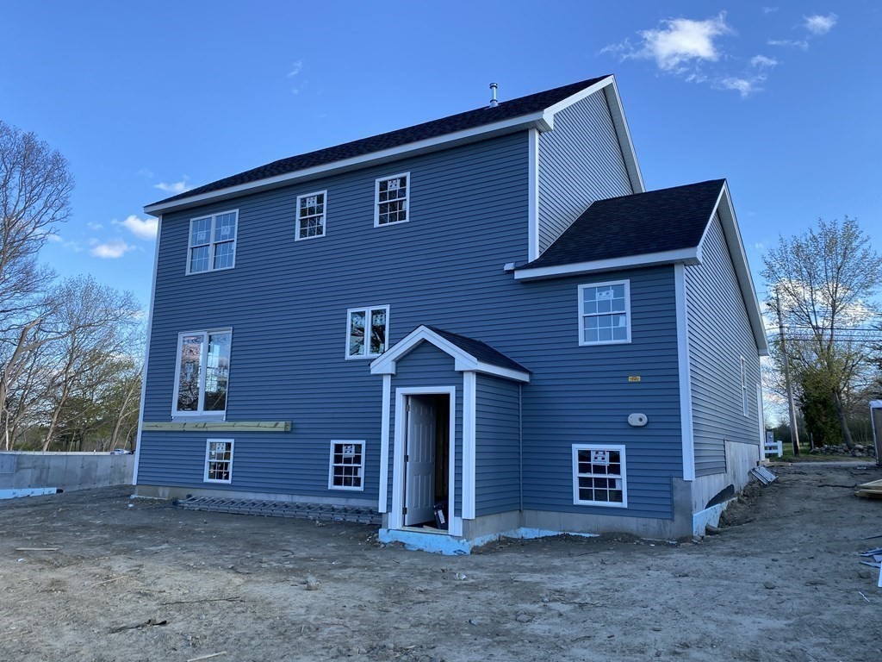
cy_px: 331
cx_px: 441
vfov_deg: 53.1
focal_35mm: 26
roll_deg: -1.7
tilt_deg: +10.9
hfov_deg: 67.3
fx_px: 662
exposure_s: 1/728
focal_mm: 4.25
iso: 32
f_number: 1.8
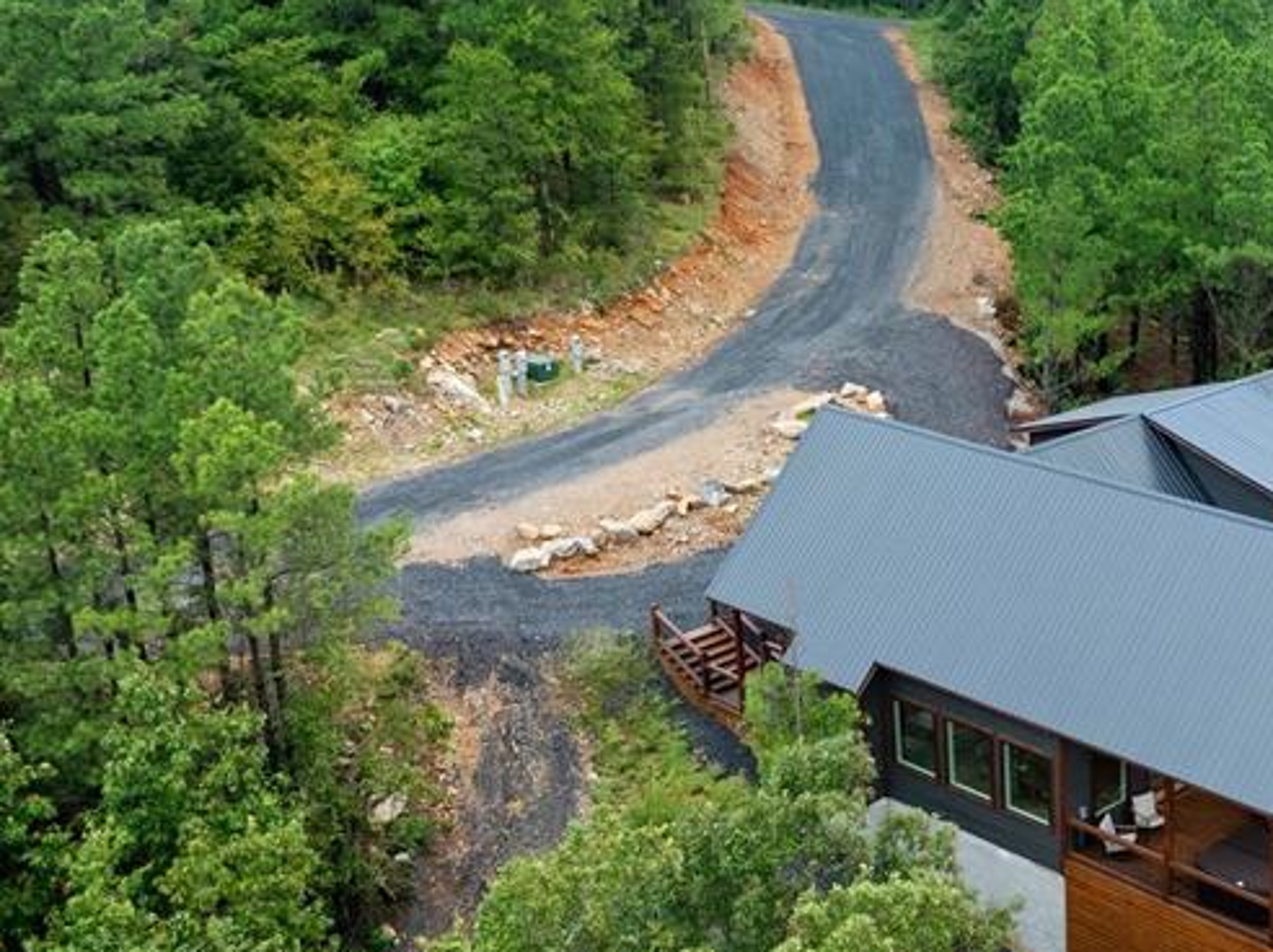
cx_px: 1201
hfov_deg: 35.4
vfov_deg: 29.0
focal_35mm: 50
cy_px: 533
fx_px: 1837
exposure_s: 1/1000
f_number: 2.8
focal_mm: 12.29
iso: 150
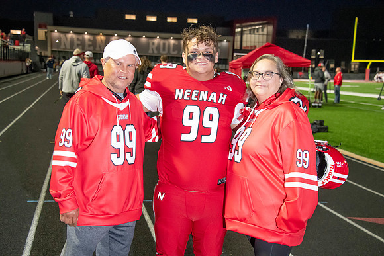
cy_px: 128
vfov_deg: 23.4
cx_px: 192
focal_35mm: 58
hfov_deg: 34.5
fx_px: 619
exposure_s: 1/160
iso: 5000
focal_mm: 58
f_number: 5.6
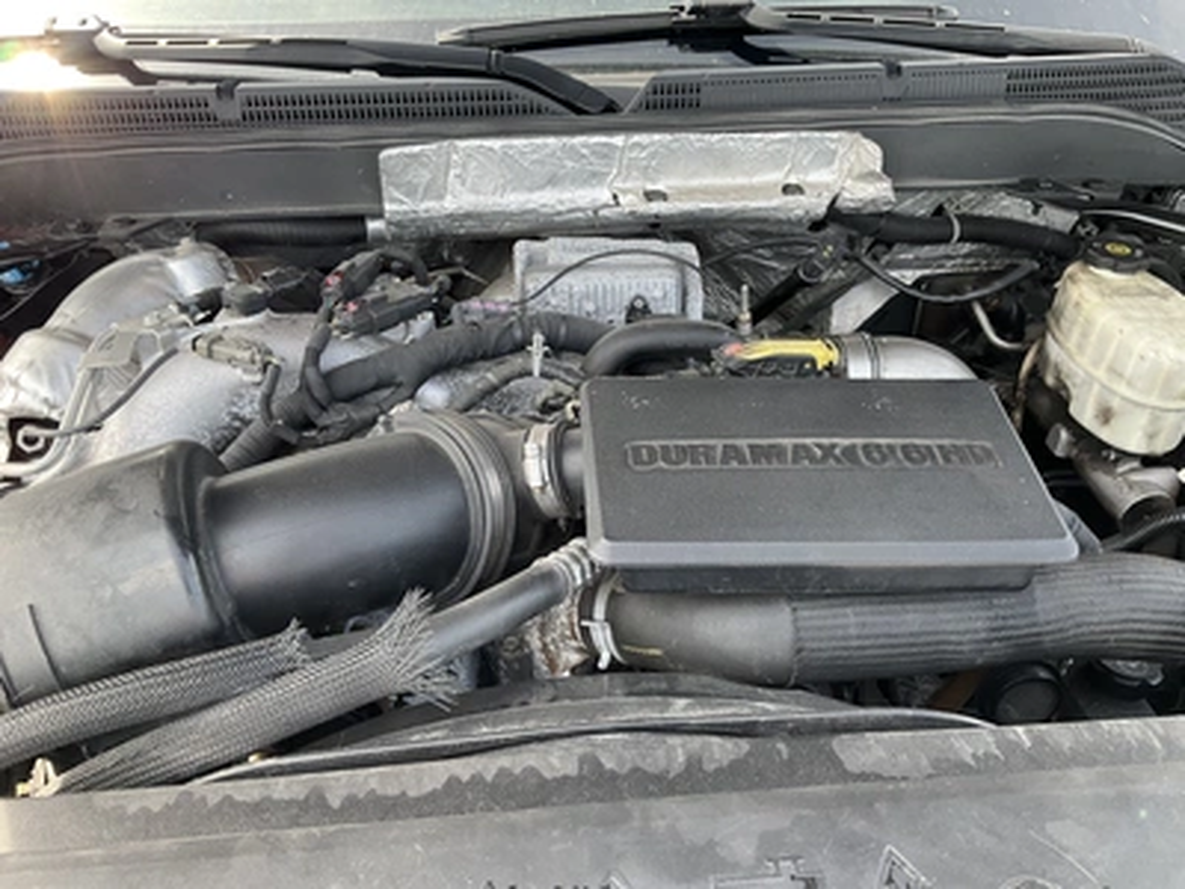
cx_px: 592
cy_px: 444
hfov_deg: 61.7
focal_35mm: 29
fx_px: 993
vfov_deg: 48.2
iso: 25
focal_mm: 3
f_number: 1.8
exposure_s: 1/122
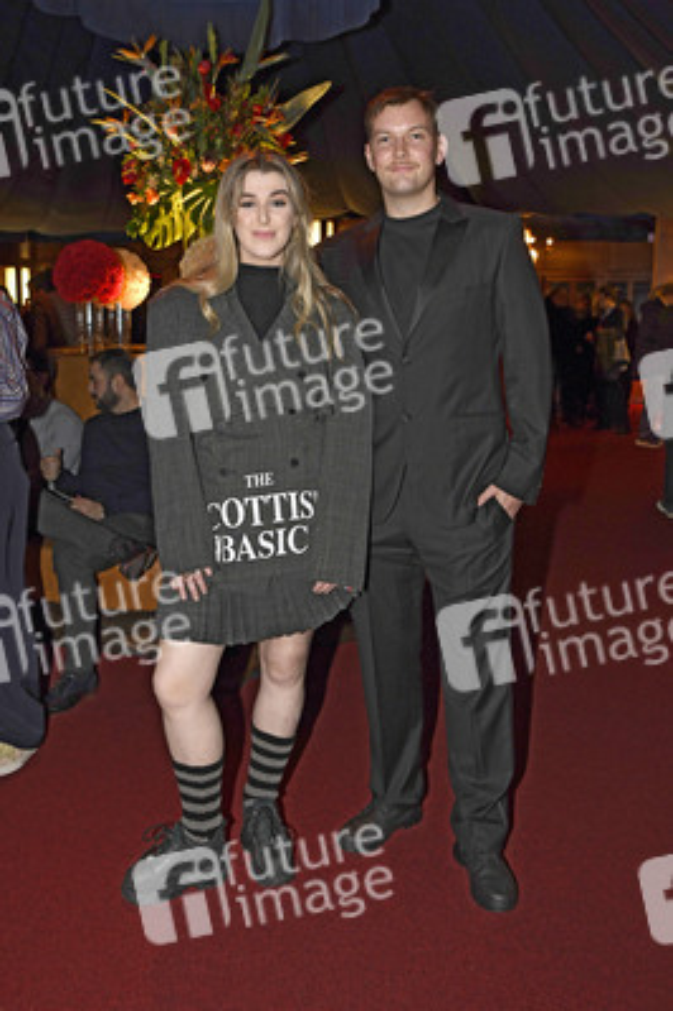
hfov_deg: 49.5
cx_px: 336
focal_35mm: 26
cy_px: 506
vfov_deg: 69.4
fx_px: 730
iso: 800
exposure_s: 1/250
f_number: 3.5
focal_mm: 26
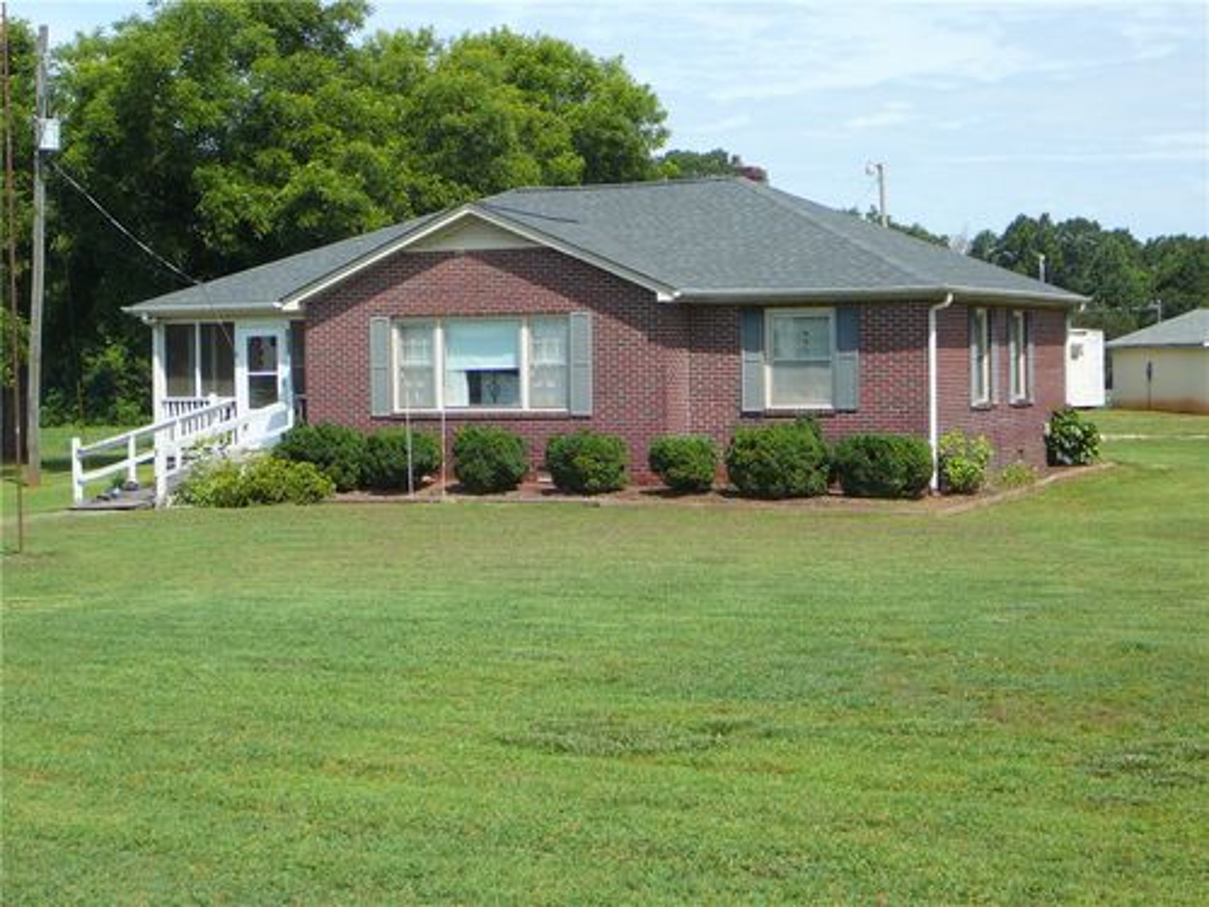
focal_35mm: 65
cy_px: 454
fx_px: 2270
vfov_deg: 22.6
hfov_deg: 29.8
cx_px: 604
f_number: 3.6
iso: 80
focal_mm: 9.7
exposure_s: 1/640
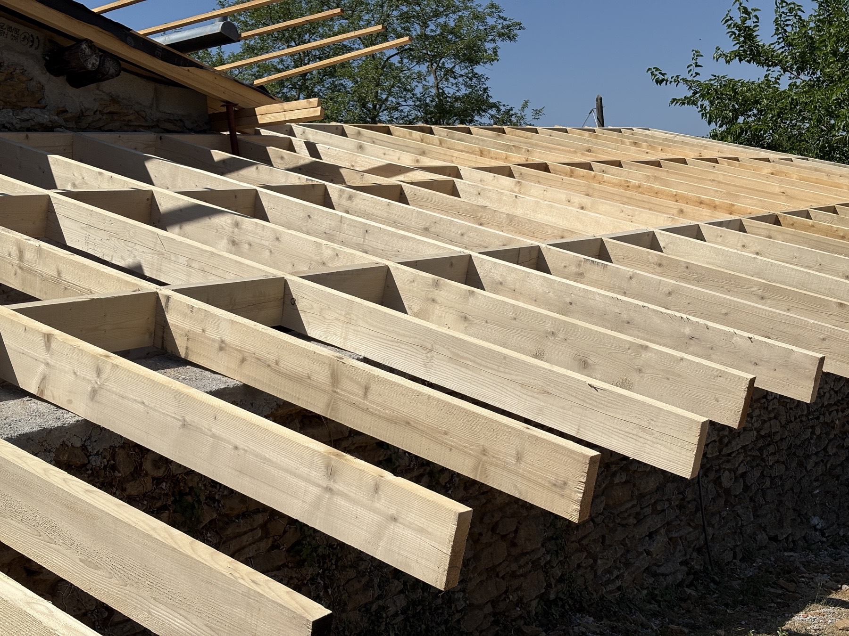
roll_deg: +7.9
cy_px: 318
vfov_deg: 28.0
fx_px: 1275
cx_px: 424
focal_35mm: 52
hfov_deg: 36.8
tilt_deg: -3.9
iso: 25
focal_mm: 5.96
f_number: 1.6
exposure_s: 1/6369
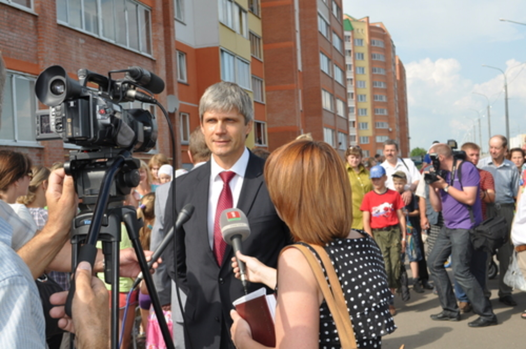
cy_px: 174
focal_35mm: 48
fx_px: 700
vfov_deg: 28.0
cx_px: 263
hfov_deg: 41.2
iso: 200
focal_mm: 32
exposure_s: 1/200
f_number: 9
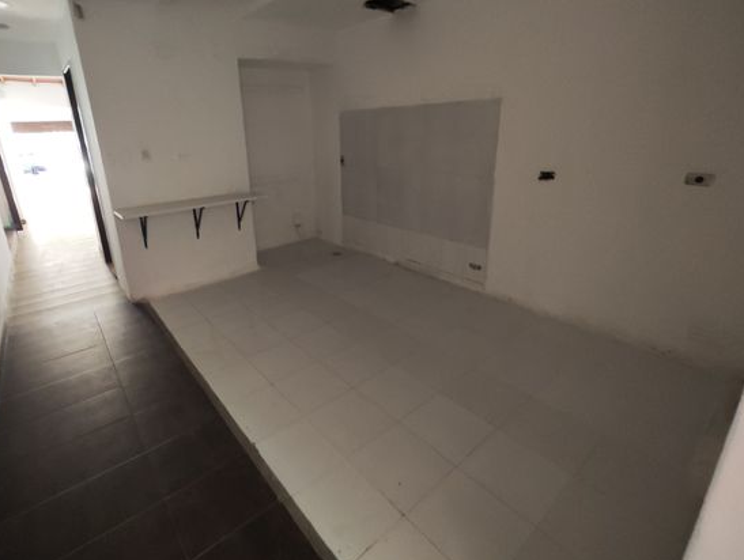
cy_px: 242
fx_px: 366
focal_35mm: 17
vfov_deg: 74.5
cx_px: 328
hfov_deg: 90.5
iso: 1051
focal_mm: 2.16
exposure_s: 1/15
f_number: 2.2
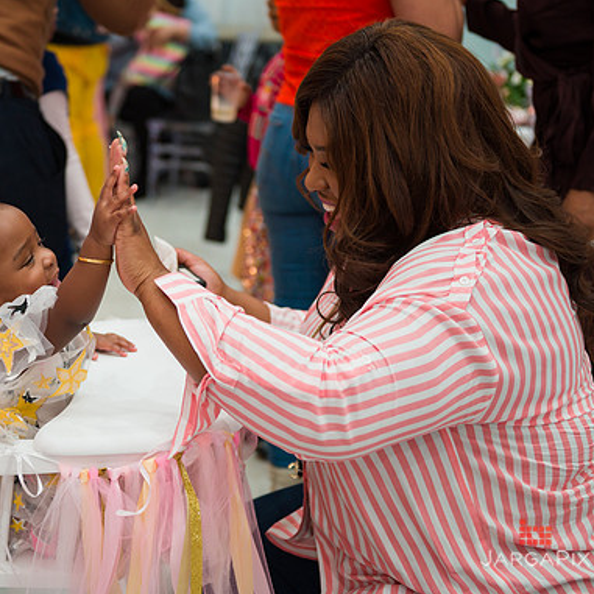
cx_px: 178
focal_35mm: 62
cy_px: 299
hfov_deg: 27.5
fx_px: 1204
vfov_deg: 27.7
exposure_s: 1/200
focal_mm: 48
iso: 800
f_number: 3.2
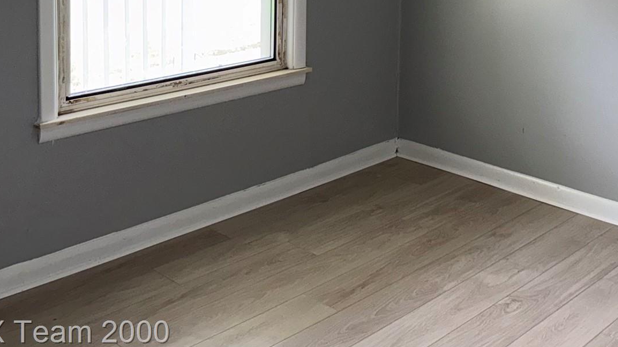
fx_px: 819
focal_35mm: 50
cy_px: -89
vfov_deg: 21.8
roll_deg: -0.5
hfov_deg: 40.0
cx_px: 474
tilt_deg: -1.9
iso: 125
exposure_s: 1/237
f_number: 1.78
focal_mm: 6.76
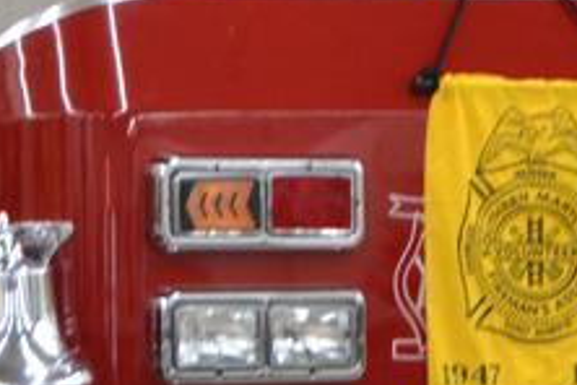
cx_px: 185
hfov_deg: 6.5
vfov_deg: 4.3
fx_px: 5096
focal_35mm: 318
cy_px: -438
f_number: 5.3
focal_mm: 46
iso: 1400
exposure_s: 1/60
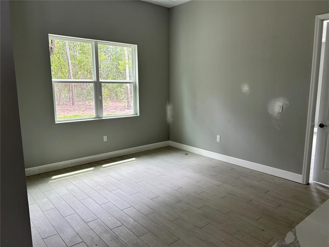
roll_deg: +0.2
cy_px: 124
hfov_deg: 67.3
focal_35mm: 26
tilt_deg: -9.0
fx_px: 247
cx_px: 164
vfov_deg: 53.1
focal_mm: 5.7
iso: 50
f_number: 1.5
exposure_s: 1/121
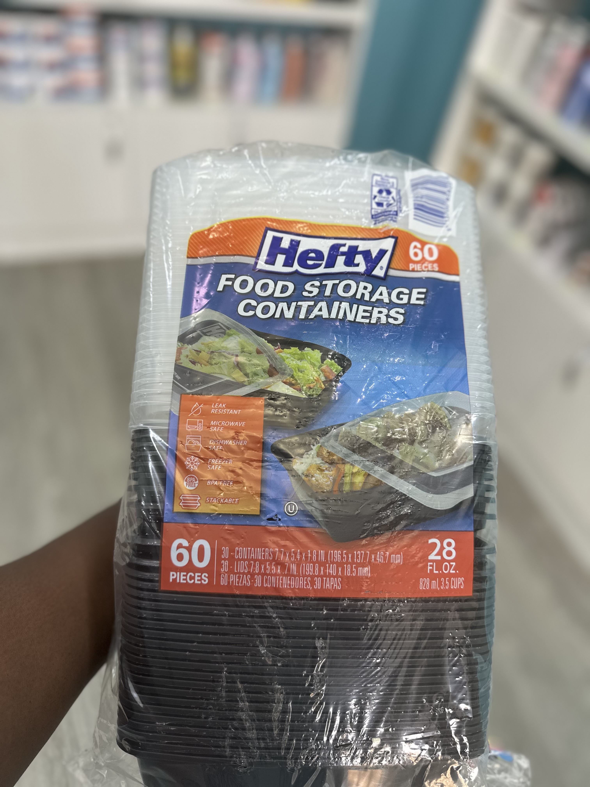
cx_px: 295
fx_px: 545
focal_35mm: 24
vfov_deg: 71.6
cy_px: 394
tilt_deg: -45.3
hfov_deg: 56.8
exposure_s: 1/121
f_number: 1.78
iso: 125
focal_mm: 6.86
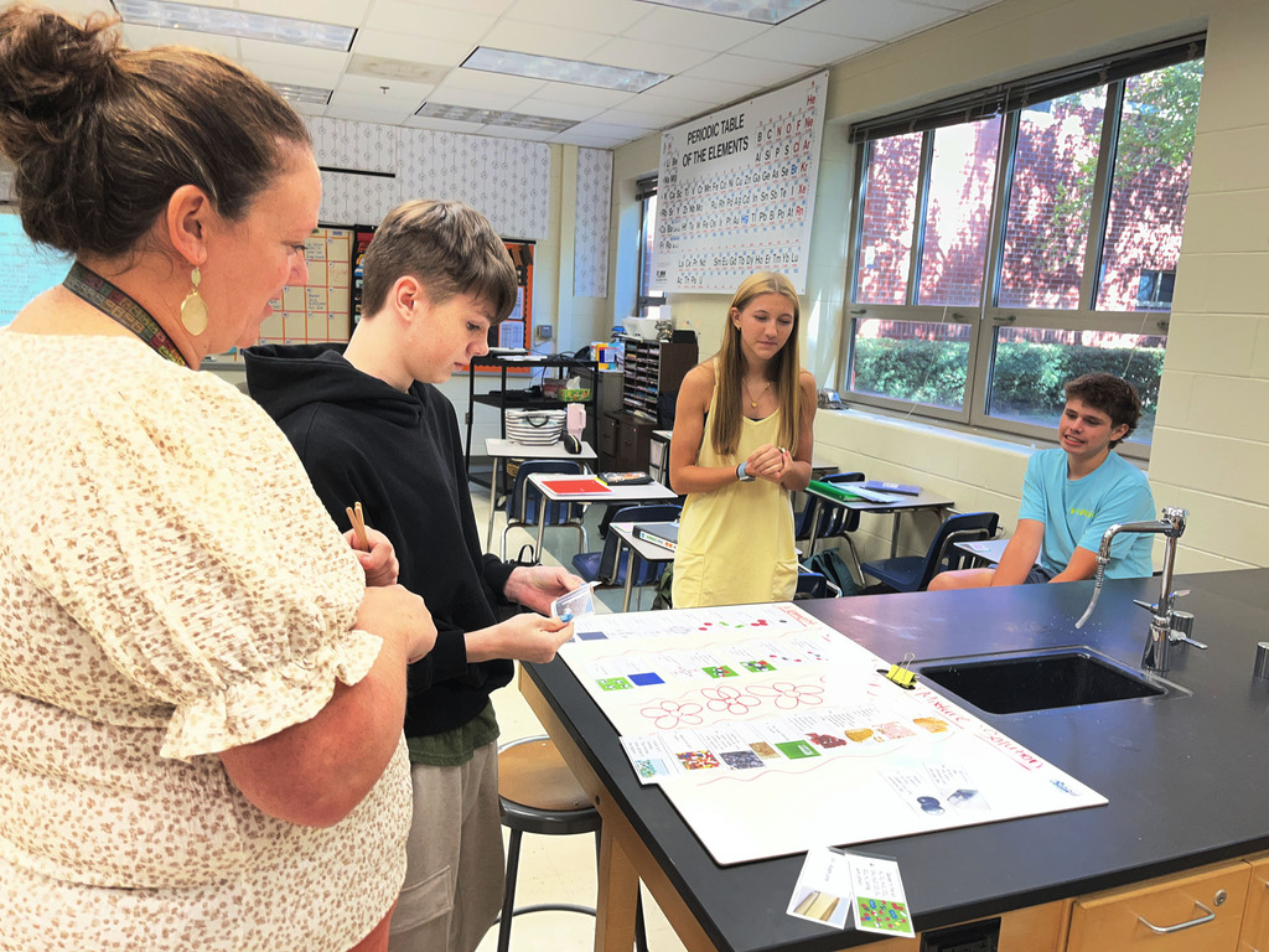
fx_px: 953
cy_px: 476
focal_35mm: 26
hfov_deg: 67.3
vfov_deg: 53.1
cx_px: 634
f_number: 1.6
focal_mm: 5.1
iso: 80
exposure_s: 1/120
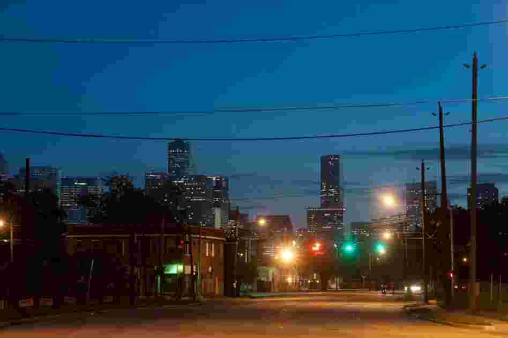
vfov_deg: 14.8
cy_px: 169
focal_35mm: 92
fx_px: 1297
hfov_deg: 22.2
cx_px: 254
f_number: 8
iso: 200
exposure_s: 1.3
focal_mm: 92
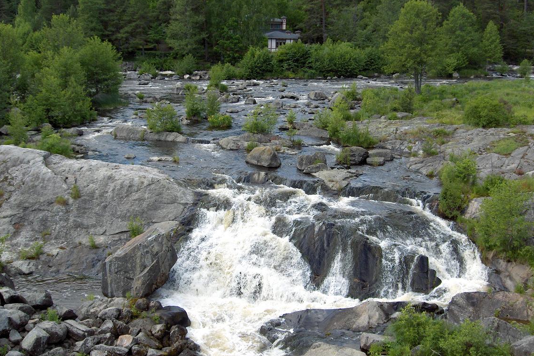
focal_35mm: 41
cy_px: 169
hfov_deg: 47.4
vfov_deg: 32.6
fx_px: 608
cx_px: 267
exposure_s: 1/190
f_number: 4.8
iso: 100
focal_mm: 8
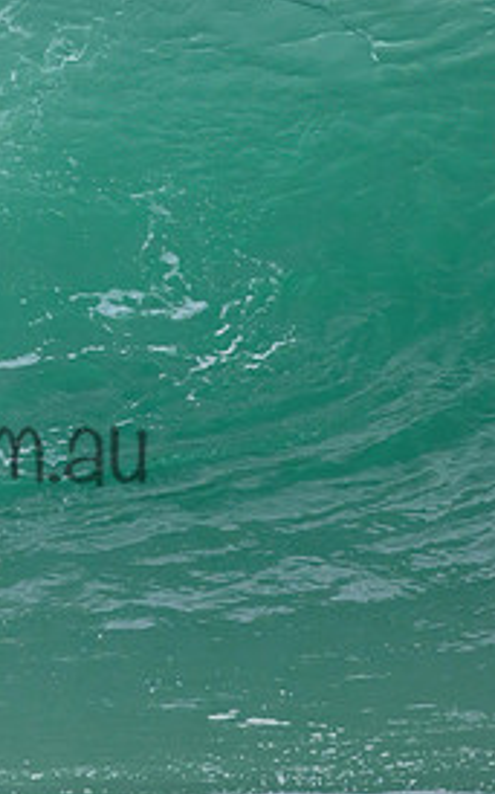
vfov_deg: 1.0
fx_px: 46931
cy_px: 271
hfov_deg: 0.6
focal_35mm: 2172
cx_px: -315
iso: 1600
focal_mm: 800
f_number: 11
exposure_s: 1/1600
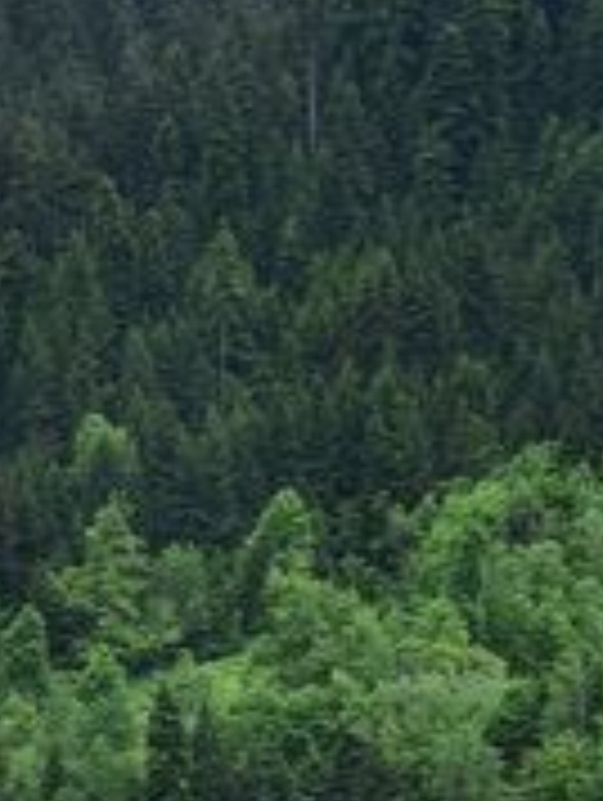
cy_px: 1746
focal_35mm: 351
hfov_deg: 4.2
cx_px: 43
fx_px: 8133
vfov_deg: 5.5
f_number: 11
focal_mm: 50
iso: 320
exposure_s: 1/125
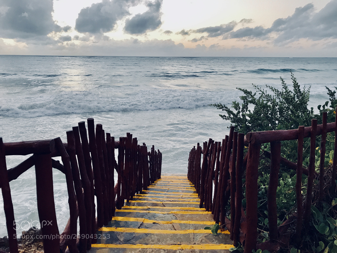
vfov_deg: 49.7
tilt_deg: -13.4
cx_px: 168
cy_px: 126
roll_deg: -0.2
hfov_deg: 63.4
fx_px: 273
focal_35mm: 28
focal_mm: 3.99
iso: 25
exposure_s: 1/33
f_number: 1.8
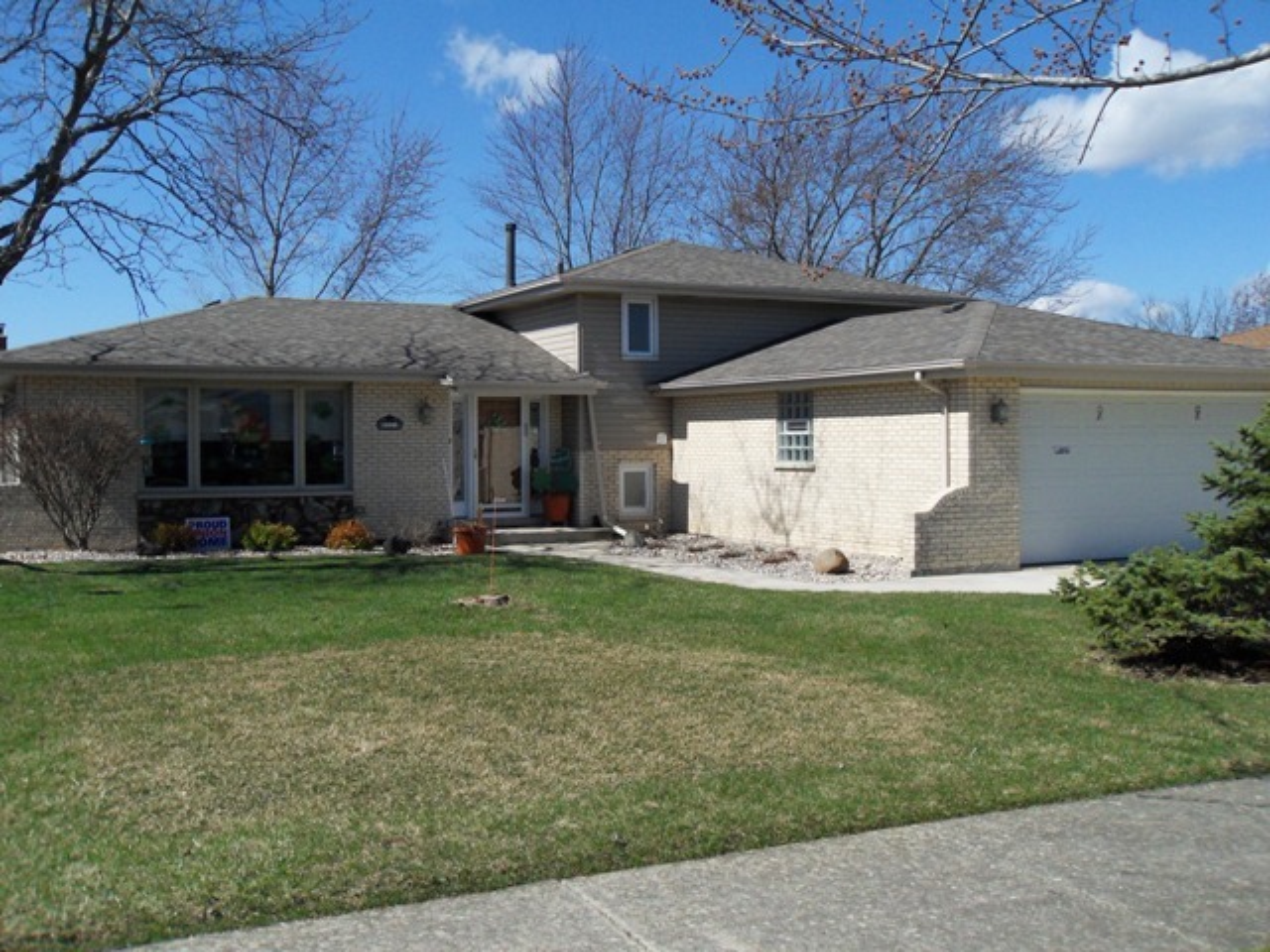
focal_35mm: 35
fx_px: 1284
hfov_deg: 52.6
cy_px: 476
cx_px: 635
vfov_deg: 40.7
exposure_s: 1/750
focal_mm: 6.3
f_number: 8.2
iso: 200
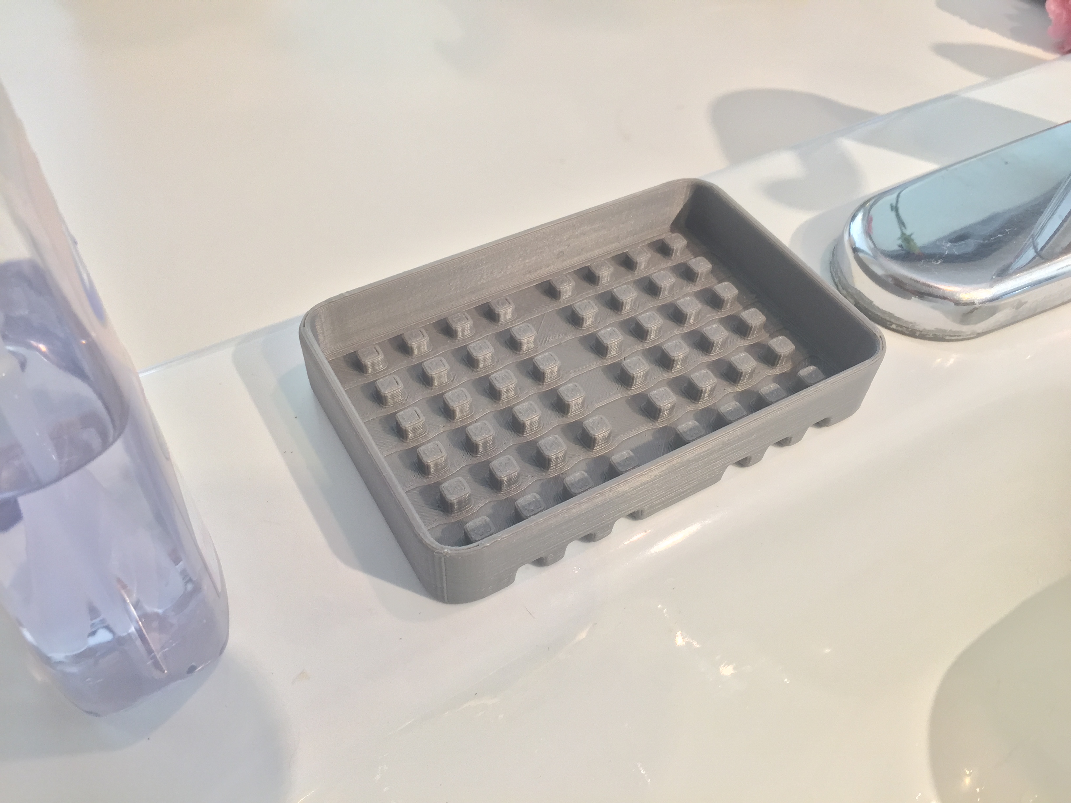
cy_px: 402
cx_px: 536
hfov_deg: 61.7
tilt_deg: -46.6
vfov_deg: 48.2
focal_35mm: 29
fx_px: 897
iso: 40
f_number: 2.2
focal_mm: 4.15
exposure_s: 1/30
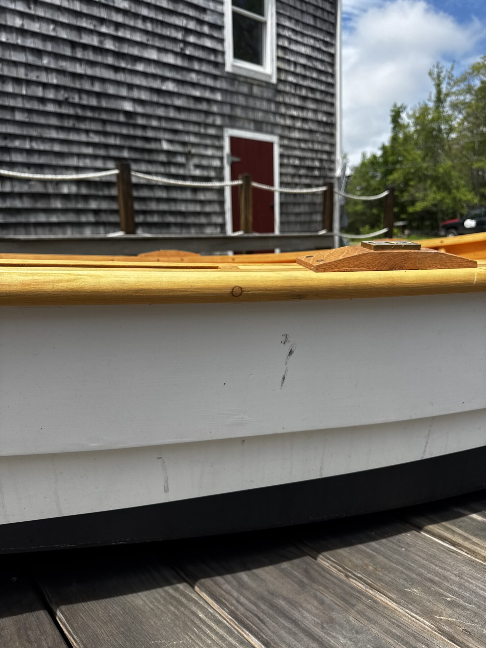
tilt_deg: -9.9
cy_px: 324
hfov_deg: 56.8
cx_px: 243
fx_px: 449
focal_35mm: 24
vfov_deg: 71.6
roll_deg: +0.2
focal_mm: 6.76
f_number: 1.78
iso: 80
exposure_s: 1/3413
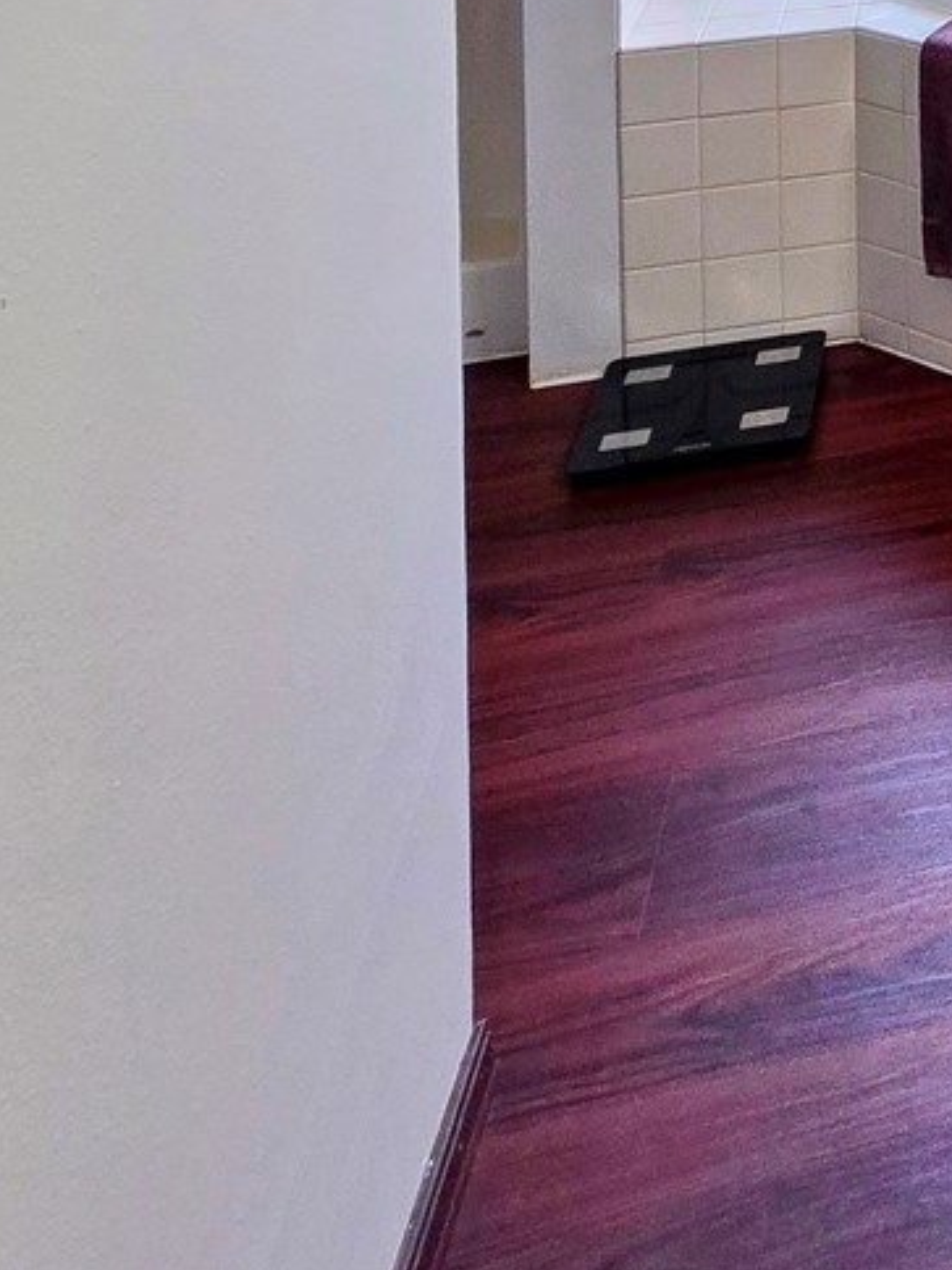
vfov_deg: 30.6
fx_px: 1577
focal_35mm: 43
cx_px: 1529
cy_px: -504
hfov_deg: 24.0
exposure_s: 1/120
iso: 80
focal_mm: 2.2
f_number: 2.2
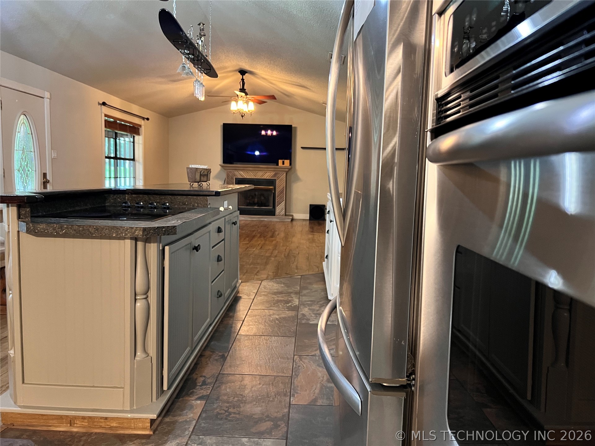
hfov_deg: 67.3
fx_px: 447
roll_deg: -1.0
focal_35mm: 26
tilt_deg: -6.6
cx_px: 298
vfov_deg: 53.1
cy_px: 223
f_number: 1.5
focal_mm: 5.7
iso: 500
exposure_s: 1/30
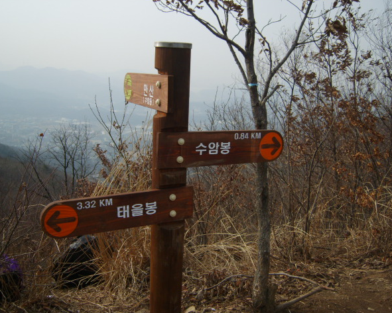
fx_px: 429
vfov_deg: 40.1
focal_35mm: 37
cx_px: 188
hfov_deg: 49.1
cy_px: 156
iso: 50
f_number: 2.8
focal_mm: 7.4
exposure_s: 1/1000
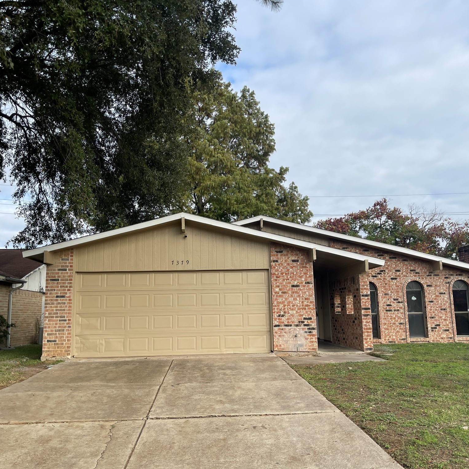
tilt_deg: +8.3
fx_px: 475
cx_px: 241
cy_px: 232
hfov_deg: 52.5
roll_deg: +0.4
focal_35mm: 31
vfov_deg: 52.5
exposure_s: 1/2387
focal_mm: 5.1
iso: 32
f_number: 1.6
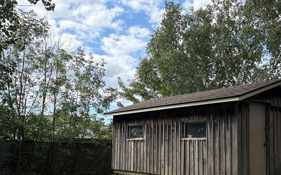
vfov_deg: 29.6
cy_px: 121
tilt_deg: +4.7
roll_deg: -0.3
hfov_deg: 46.1
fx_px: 329
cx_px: 156
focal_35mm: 43
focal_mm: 5.96
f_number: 1.6
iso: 64
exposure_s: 1/1751
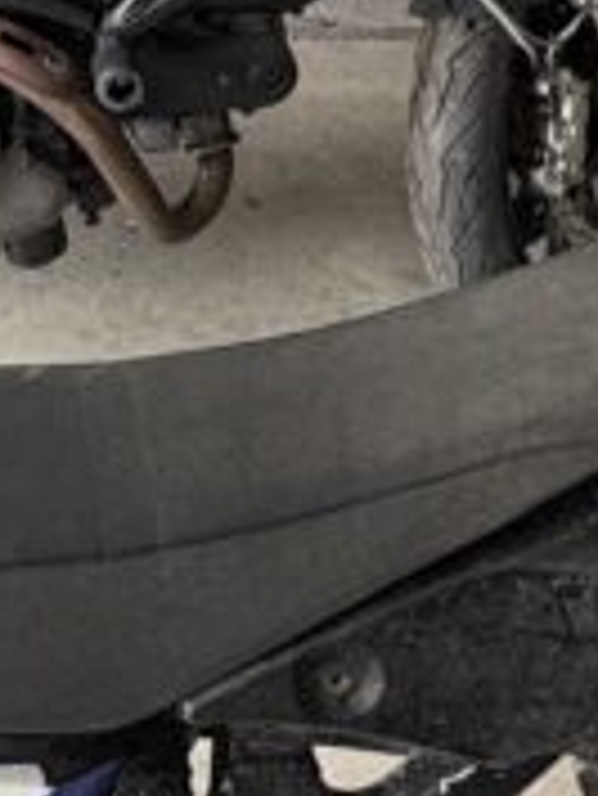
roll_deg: -6.8
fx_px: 1863
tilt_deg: -40.8
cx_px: 193
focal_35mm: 81
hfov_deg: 18.2
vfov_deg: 24.0
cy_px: 252
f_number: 2.2
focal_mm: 2.22
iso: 250
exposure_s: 1/89
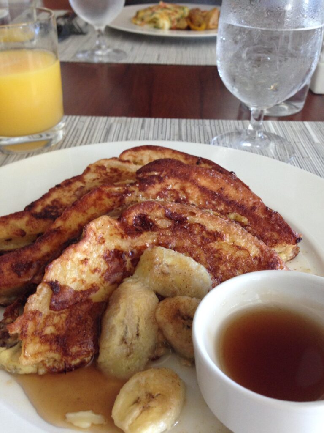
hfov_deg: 42.9
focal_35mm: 33
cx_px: 162
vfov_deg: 55.4
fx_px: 412
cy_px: 216
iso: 160
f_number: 2.4
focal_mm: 4.12
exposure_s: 1/20
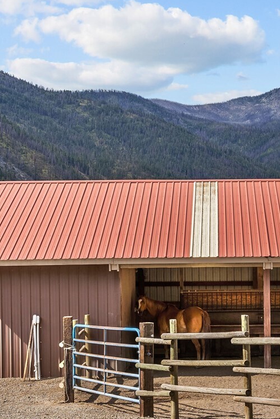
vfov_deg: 26.9
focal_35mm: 75
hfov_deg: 17.9
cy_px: 238
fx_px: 878
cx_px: 244
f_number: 5.6
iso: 100
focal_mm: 33.1
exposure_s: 1/160
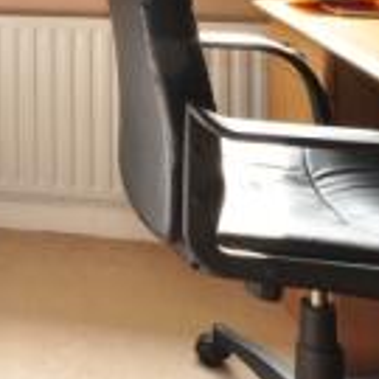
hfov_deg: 21.8
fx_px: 768
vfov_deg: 23.1
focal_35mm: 62
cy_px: -168
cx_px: -227
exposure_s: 1/3
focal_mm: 10
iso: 200
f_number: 11
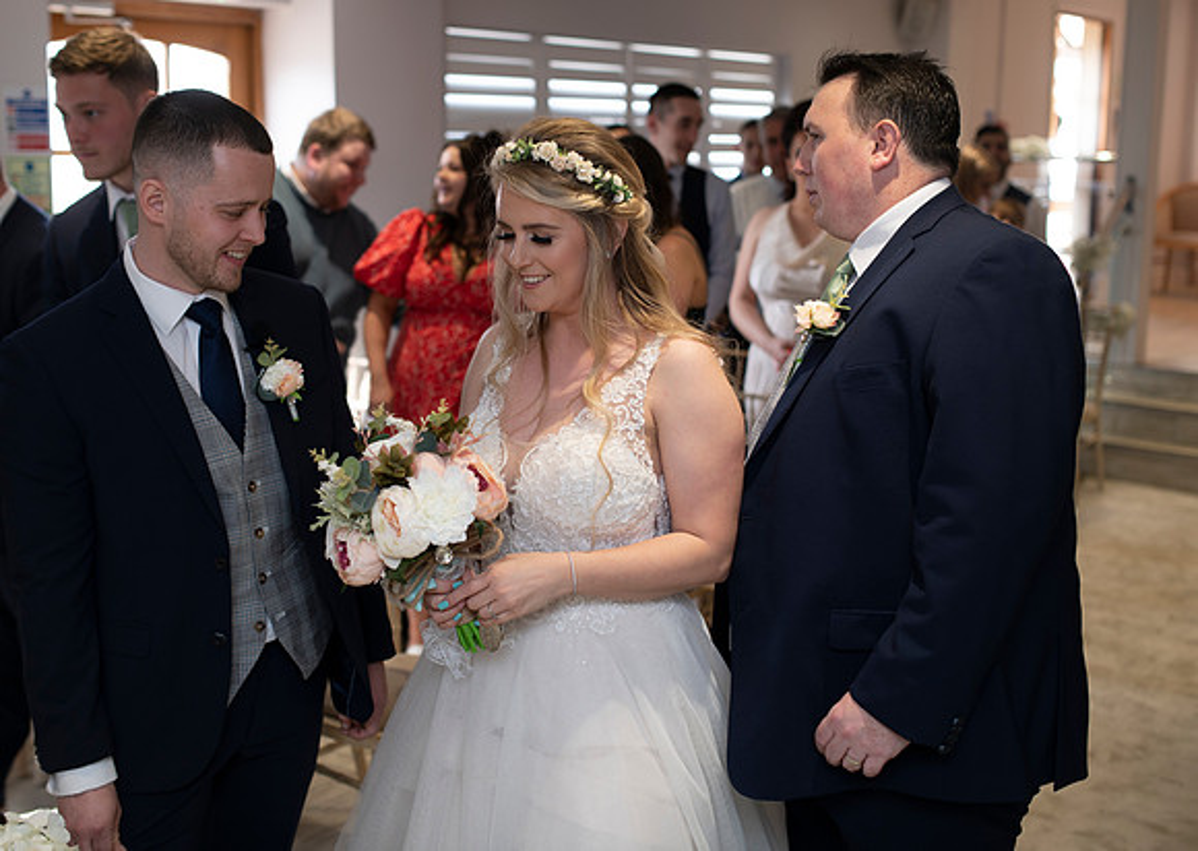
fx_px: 1432
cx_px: 573
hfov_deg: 45.4
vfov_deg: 33.0
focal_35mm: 42
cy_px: 360
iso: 200
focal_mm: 35
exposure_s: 1/100
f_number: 2.5
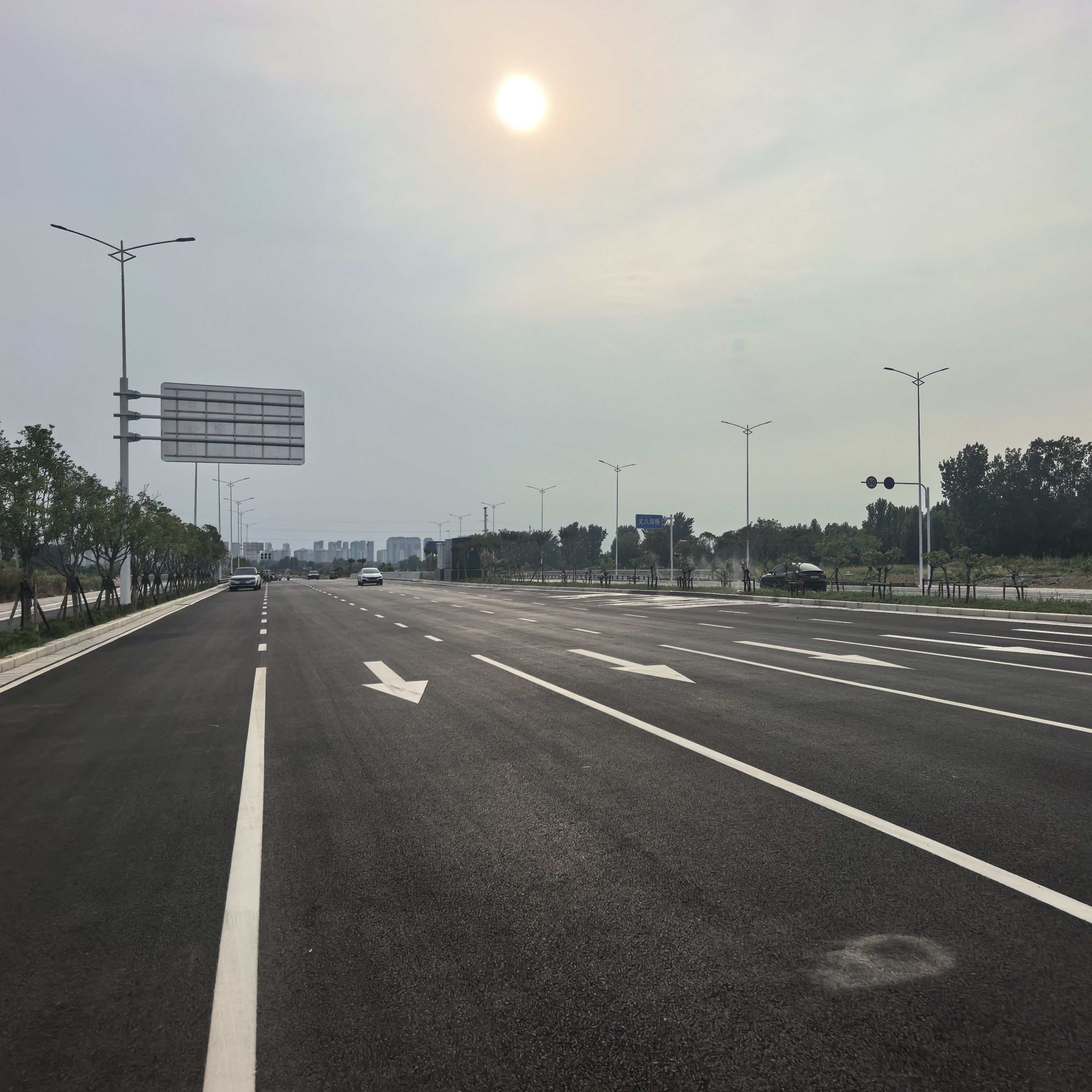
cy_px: 550
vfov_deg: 55.6
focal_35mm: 29
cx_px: 684
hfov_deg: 55.0
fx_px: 1035
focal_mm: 5.34
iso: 50
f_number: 1.6
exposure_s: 1/16667
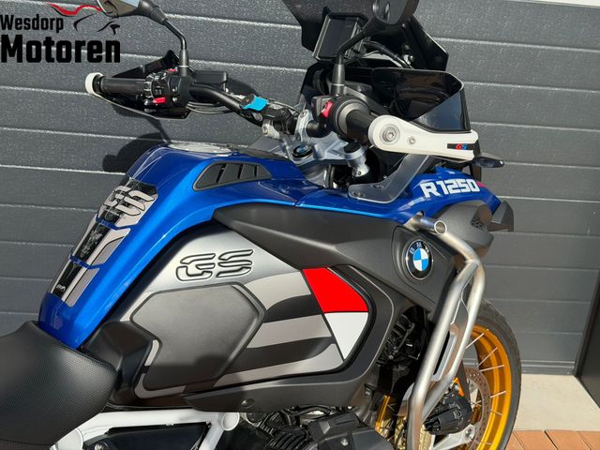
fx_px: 832
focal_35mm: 48
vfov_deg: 30.3
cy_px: 225
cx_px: 300
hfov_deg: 39.7
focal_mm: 6.76
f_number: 1.78
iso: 80
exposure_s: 1/4098
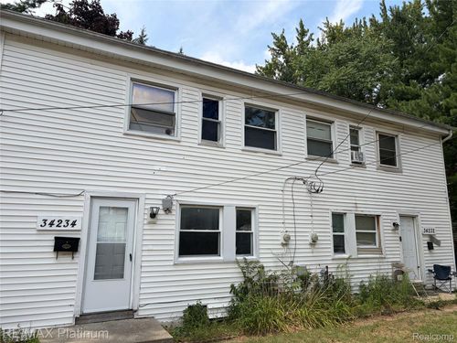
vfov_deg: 53.1
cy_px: 172
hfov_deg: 67.3
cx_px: 228
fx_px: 343
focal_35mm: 26
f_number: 1.6
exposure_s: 1/3623
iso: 50
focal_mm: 5.96
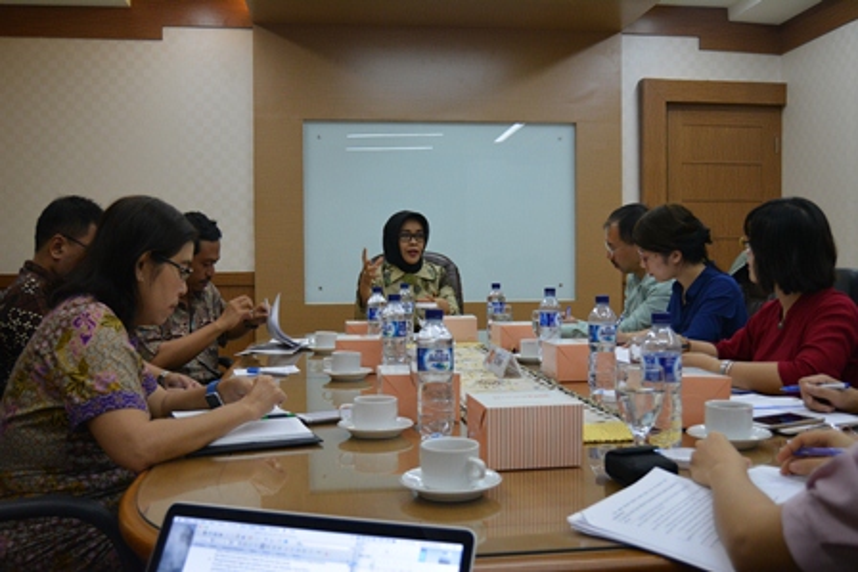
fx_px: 858
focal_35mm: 36
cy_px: 286
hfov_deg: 53.1
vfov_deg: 36.9
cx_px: 429
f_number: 3.8
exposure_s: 1/40
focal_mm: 24
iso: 1600
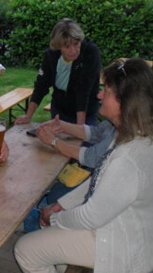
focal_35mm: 56
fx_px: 405
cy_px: 137
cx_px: -6
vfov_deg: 37.2
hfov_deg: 20.6
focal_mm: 6.3
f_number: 3.1
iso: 200
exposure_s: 1/60
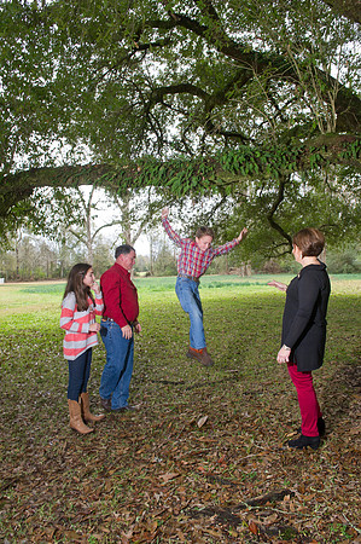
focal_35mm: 27
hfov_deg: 47.8
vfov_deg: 67.4
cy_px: 272
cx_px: 180
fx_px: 407
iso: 800
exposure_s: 1/100
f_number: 7.1
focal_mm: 27
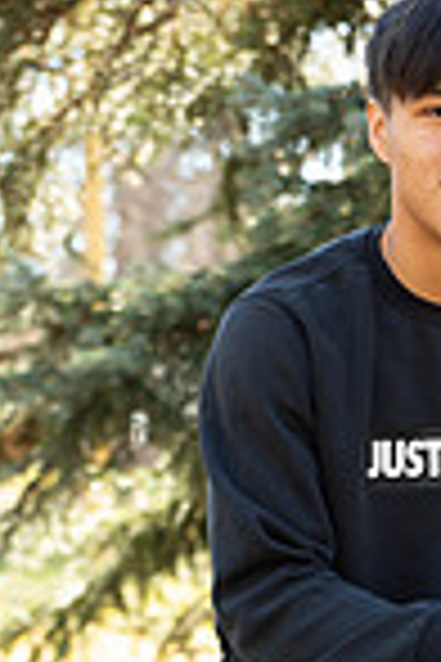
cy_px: 473
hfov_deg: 9.2
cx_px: 549
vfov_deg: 13.9
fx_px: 2701
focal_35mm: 147
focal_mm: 48
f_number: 3.2
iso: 125
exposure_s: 1/125
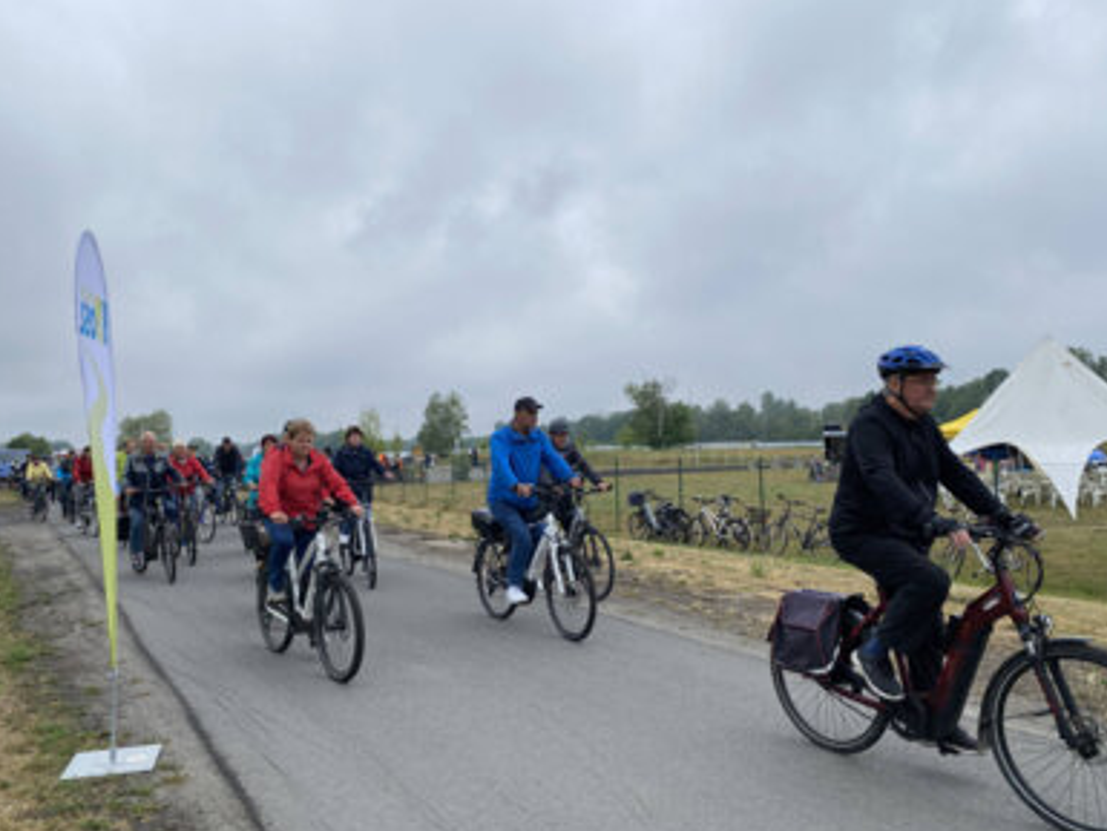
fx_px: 864
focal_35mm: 27
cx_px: 564
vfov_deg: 51.4
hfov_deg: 65.3
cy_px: 426
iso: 32
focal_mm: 4.2
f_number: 1.8
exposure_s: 1/1996
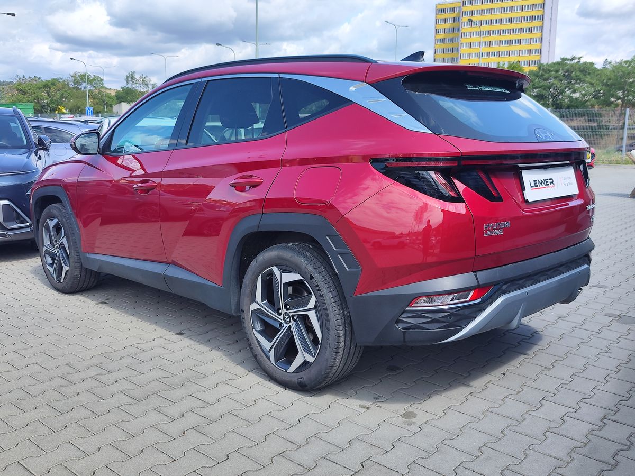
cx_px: 318
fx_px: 422
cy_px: 238
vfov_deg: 58.9
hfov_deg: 73.9
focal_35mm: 23
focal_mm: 7.01
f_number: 1.69
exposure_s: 1/720
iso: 50
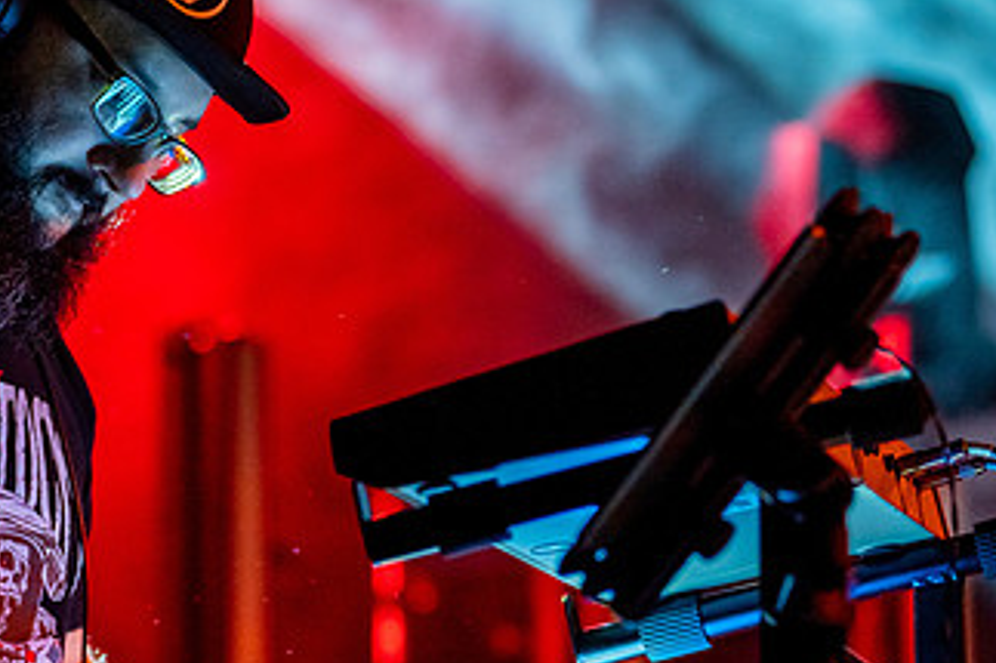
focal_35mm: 188
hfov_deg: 10.9
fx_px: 5198
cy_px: 409
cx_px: 410
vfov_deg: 7.3
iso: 1250
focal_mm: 97
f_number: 2.8
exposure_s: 1/320
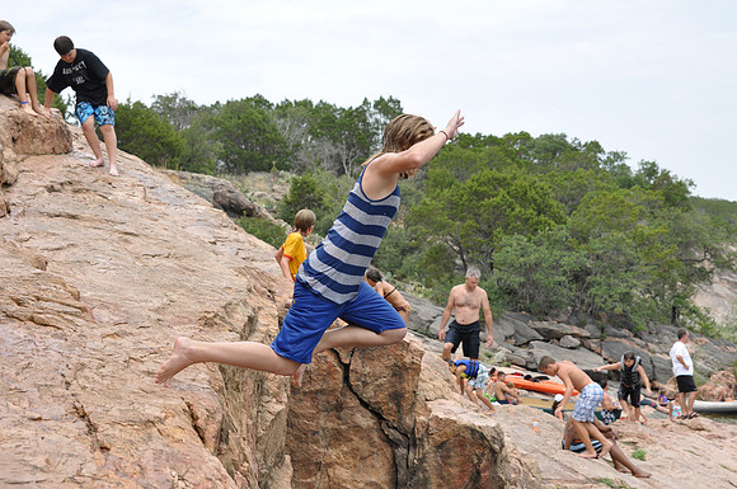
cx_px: 368
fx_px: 1227
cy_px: 244
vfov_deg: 22.6
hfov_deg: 33.4
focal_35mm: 60
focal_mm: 40
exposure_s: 1/1600
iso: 400
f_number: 5.6
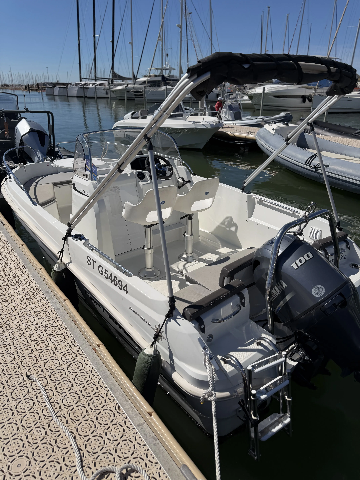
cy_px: 240
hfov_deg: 56.8
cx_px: 180
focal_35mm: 24
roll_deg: -1.0
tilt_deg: -23.7
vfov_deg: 71.6
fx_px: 333
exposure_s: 1/17544
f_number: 1.78
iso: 80
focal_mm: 6.76
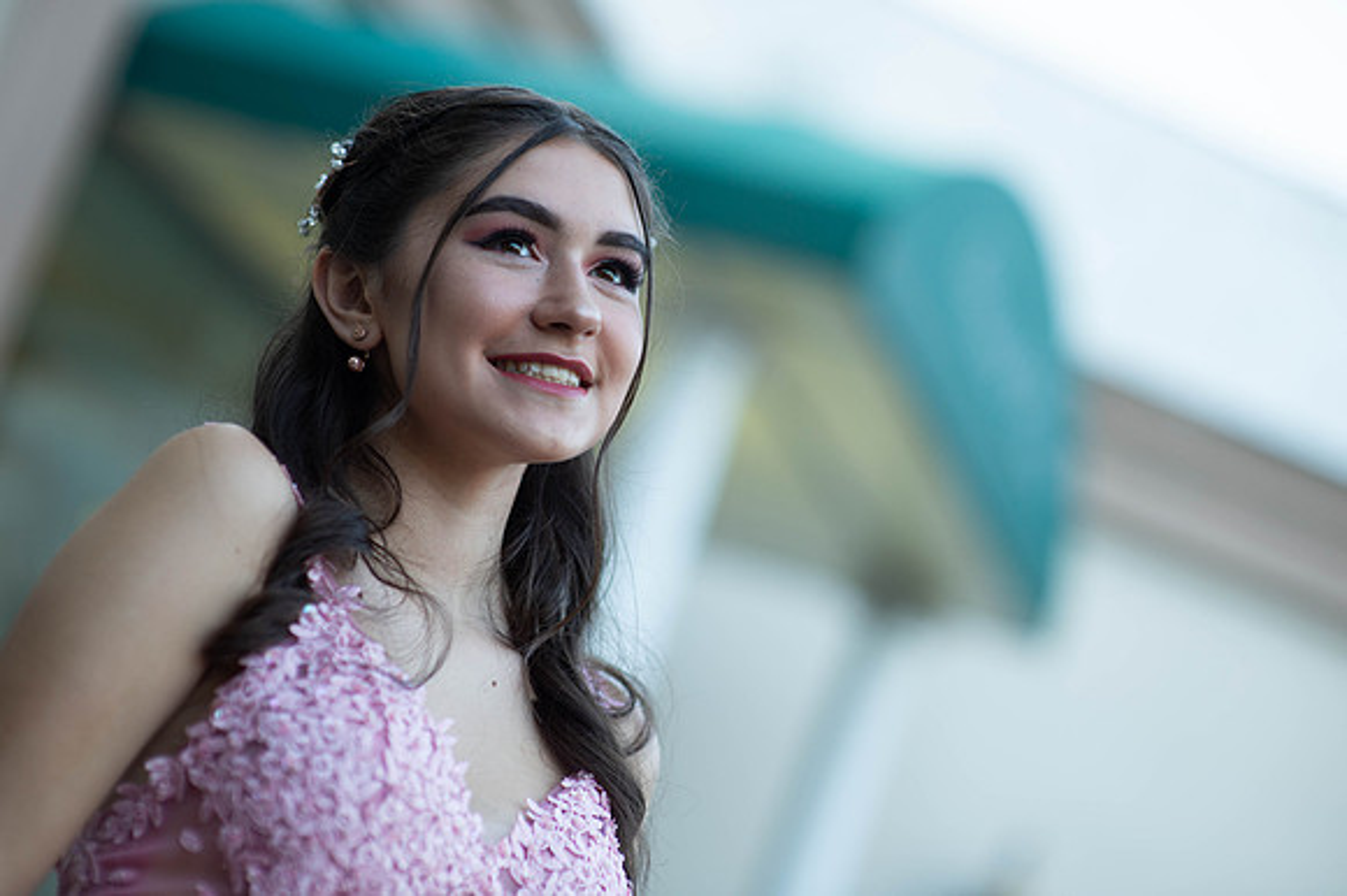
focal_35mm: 85
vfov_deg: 16.1
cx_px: 674
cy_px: 448
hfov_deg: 23.9
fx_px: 3178
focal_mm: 85
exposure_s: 1/640
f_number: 2
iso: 250
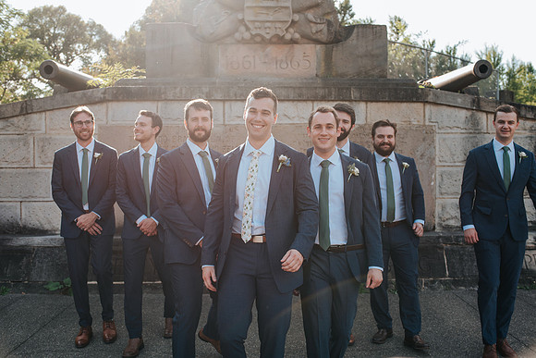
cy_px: 179
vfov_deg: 37.6
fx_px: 526
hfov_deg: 54.0
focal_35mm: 35
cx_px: 268
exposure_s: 1/1000
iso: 720
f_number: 4
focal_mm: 35
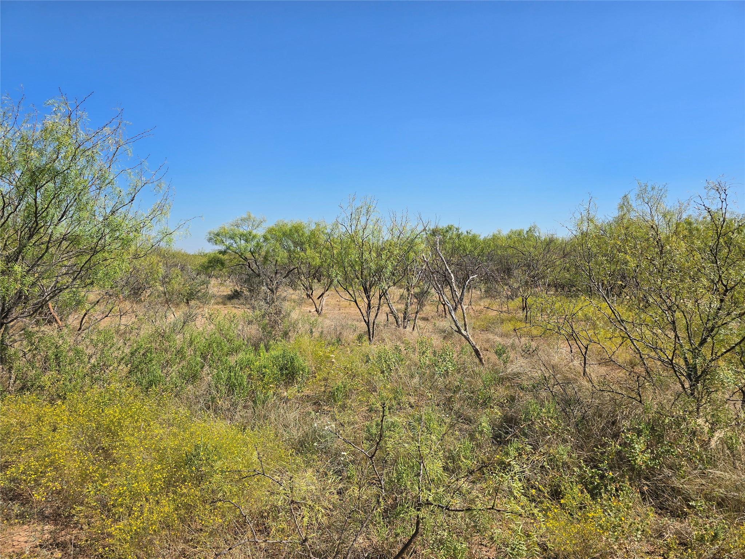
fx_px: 495
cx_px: 372
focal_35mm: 23
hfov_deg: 73.9
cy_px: 280
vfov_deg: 58.9
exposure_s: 1/887
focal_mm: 6.3
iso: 12
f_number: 1.7
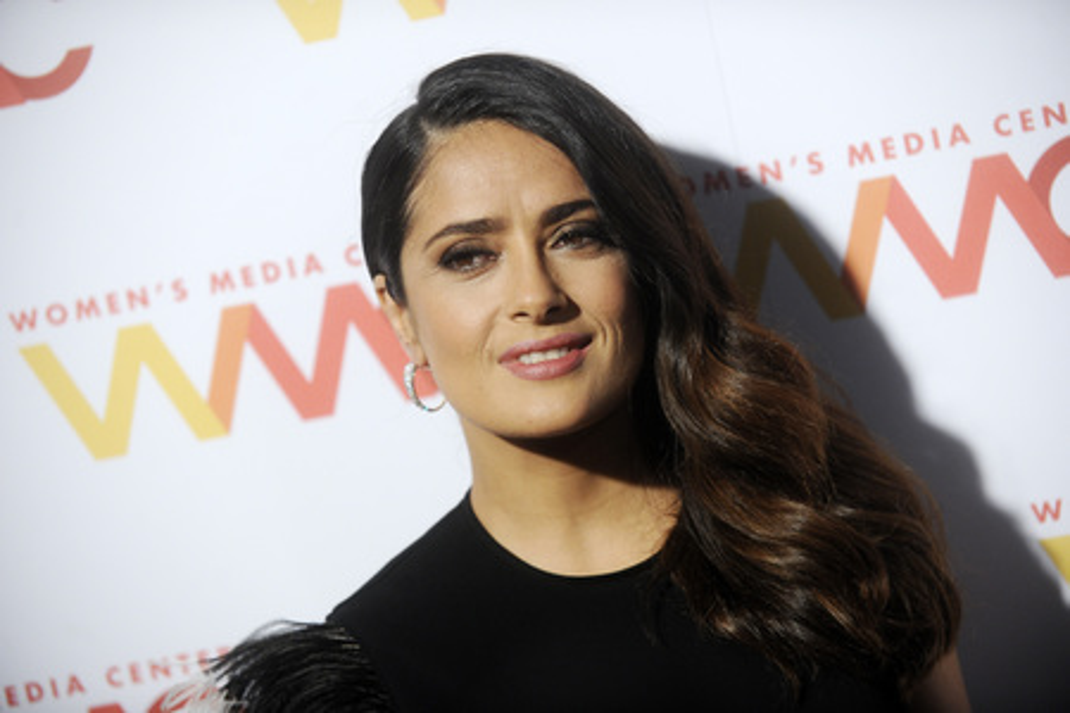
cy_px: 356
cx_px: 535
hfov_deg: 18.6
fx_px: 3269
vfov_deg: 12.5
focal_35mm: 110
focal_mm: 110
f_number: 3.5
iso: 1600
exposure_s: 1/640
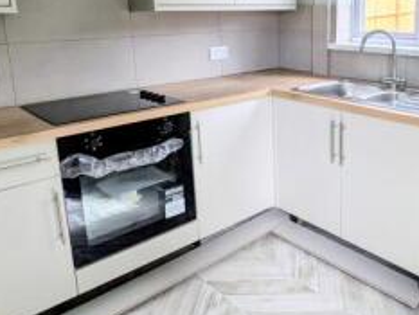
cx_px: 315
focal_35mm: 35
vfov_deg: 40.1
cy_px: 96
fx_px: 424
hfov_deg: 50.4
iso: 51
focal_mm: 1.83
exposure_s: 1/440
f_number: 2.2
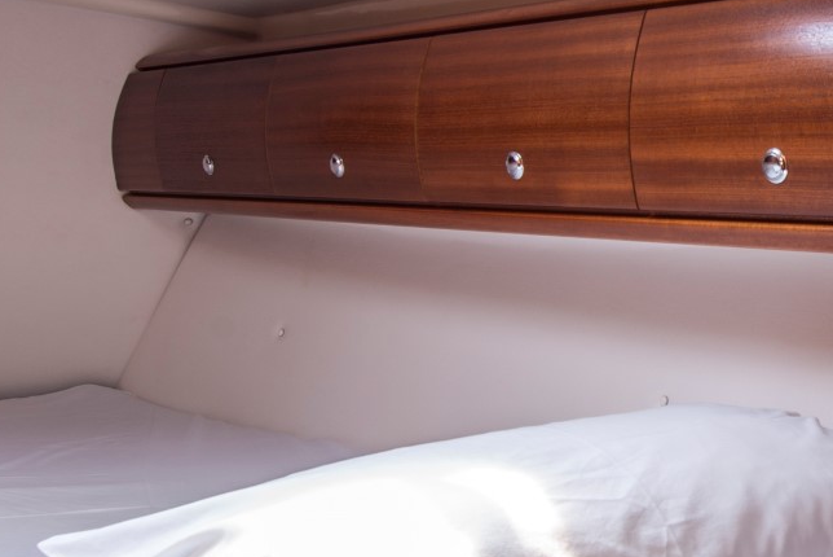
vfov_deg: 27.0
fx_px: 1157
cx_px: 914
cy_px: 251
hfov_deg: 34.3
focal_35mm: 50
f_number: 9
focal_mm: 14
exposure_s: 1/5
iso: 100
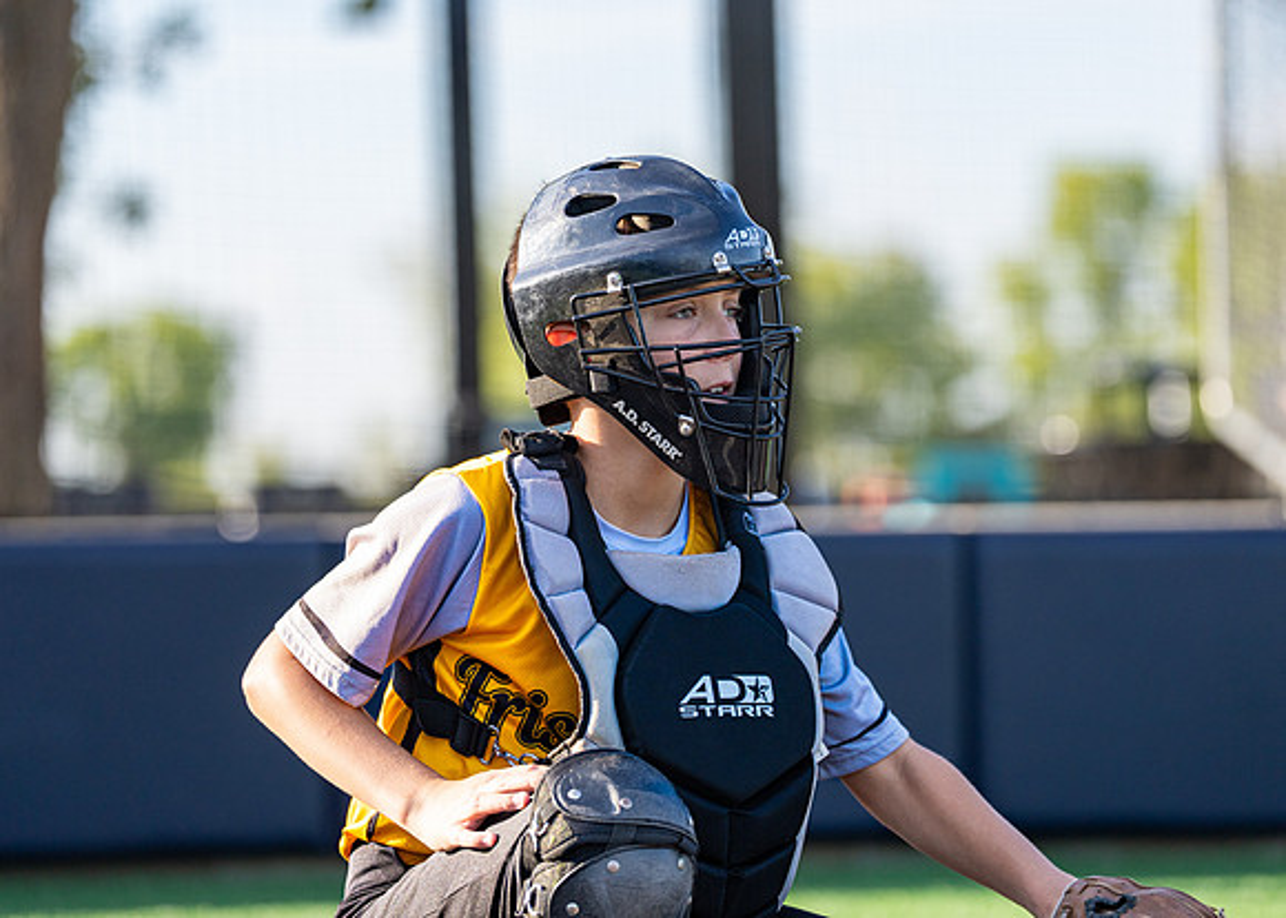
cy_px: 406
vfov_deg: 8.6
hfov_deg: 12.0
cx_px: 676
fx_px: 6121
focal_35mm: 168
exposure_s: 1/2500
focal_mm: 142
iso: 320
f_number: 2.8
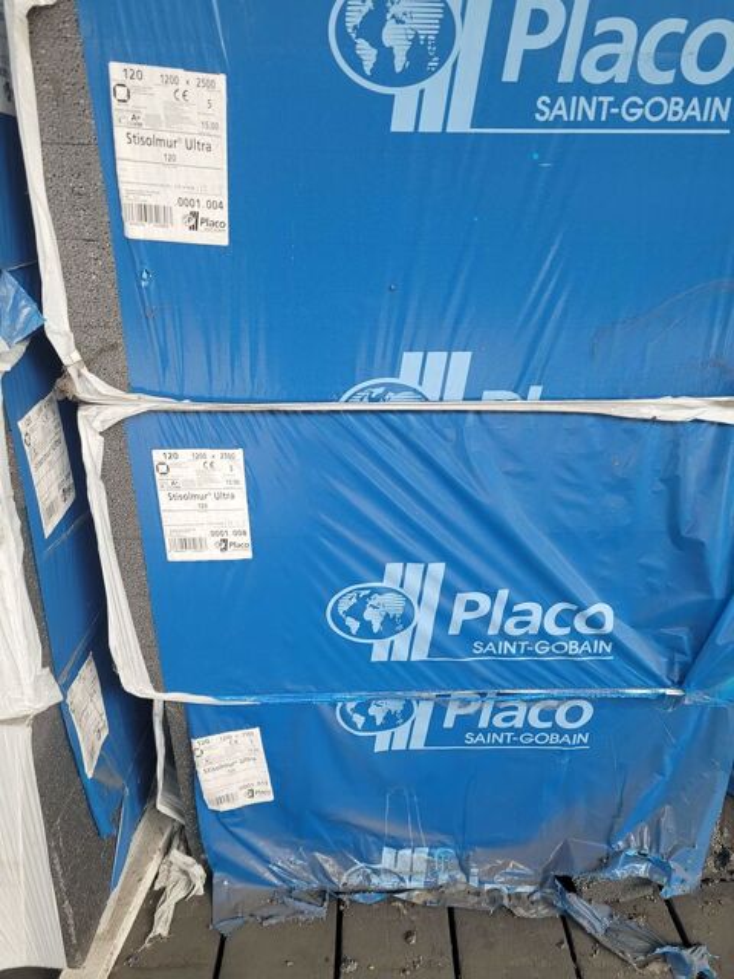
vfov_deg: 67.3
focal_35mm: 26
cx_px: 367
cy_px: 490
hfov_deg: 53.1
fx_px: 735
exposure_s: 1/100
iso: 100
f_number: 1.8
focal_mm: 5.4
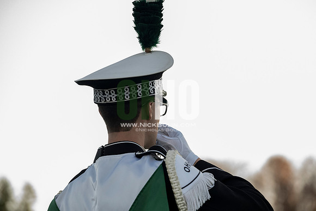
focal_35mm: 185
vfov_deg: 7.4
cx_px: 158
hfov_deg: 11.1
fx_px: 1624
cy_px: 106
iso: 5000
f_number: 4.5
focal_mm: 185
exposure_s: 1/2500
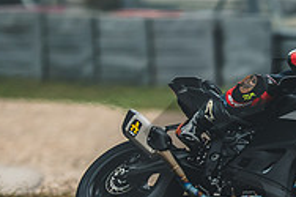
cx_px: 296
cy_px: 251
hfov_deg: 2.2
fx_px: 7623
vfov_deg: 1.5
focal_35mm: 928
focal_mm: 200
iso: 250
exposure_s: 1/1600
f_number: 2
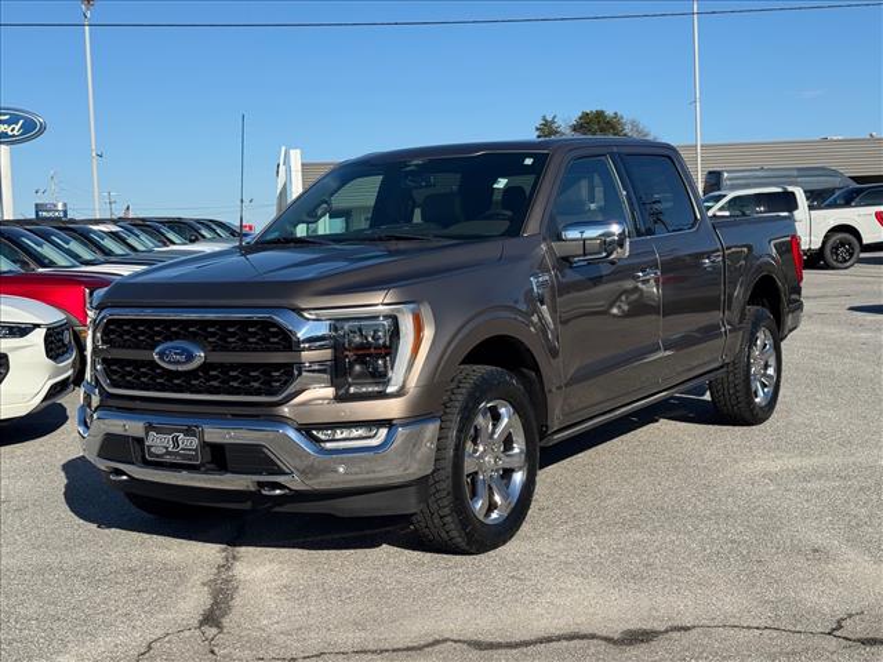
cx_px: 442
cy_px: 331
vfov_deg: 30.3
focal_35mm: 48
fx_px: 1224
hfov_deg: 39.7
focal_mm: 6.76
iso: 64
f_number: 1.78
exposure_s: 1/4608
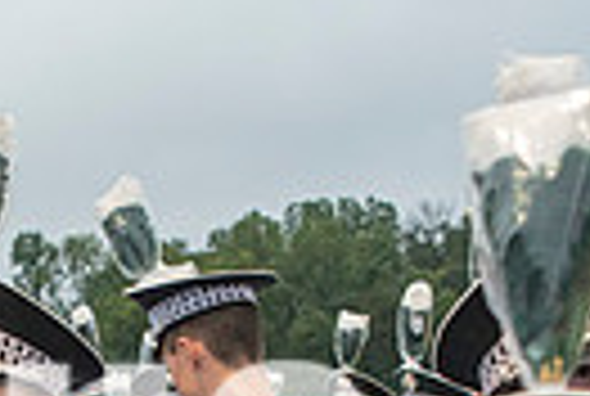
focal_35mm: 106
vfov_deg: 12.4
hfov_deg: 18.8
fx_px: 1741
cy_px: 574
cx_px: 32
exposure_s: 1/800
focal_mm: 24
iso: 2000
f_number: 3.2
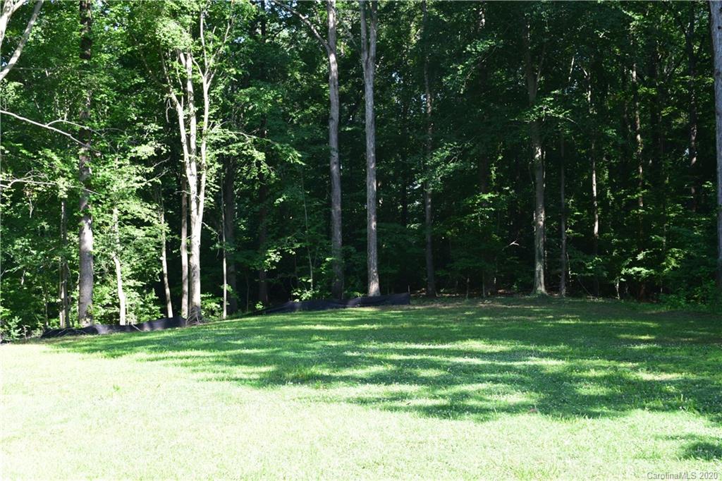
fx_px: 1022
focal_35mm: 51
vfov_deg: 26.5
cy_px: 240
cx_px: 361
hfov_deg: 38.9
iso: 400
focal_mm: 34
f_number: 9
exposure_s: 1/125
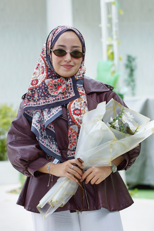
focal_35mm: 102
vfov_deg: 20.0
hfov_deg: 13.4
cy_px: 116
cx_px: 77
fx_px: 654
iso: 200
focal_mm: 102
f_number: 5
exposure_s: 1/100
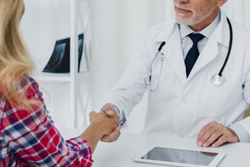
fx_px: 590
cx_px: 125
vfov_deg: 16.1
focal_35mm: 85
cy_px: 84
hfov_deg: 23.9
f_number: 7.1
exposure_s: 1/160
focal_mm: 85
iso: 160
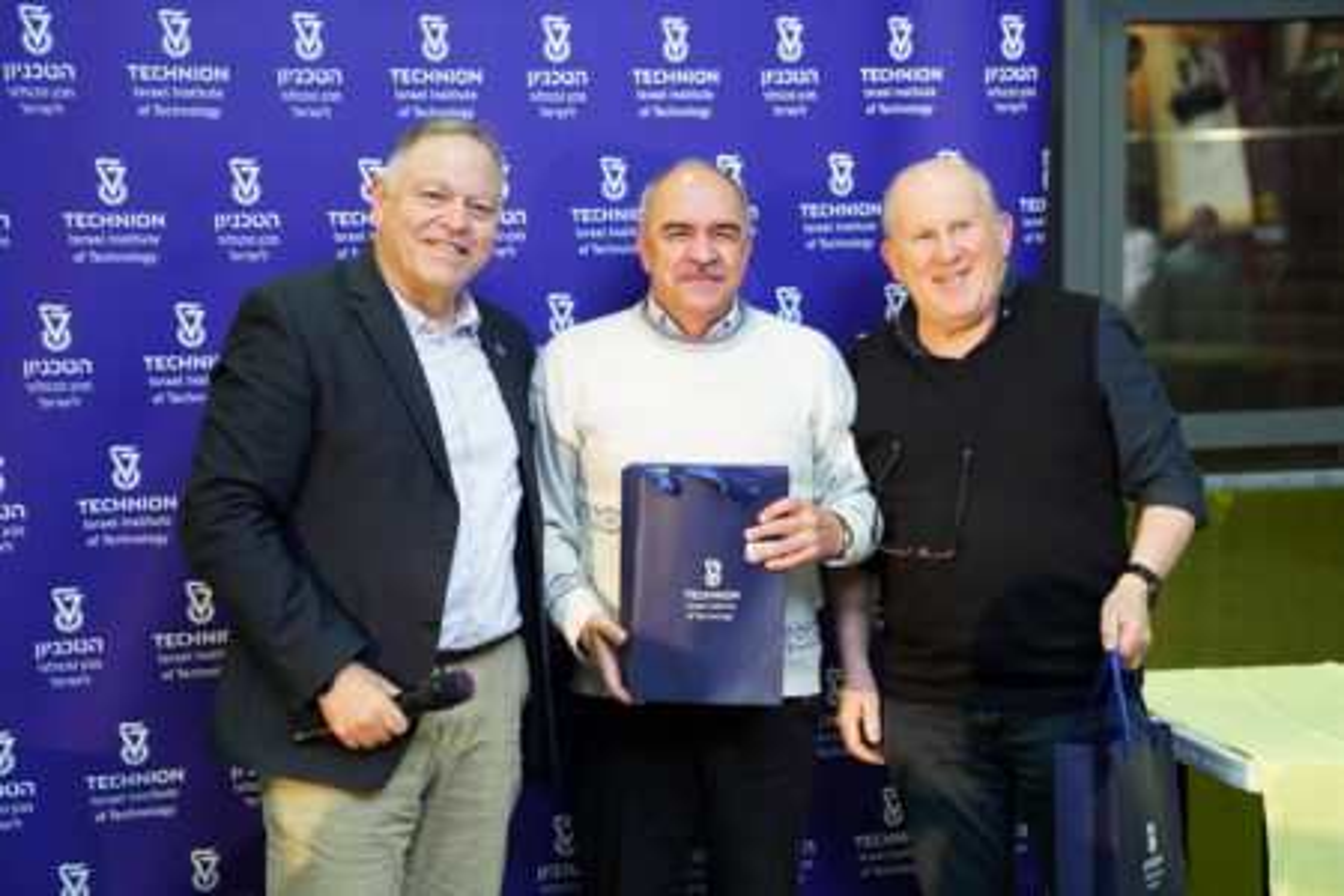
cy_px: 448
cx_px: 672
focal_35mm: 64
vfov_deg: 21.2
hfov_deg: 31.4
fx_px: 2389
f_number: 2.8
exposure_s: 1/250
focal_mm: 64
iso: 2500
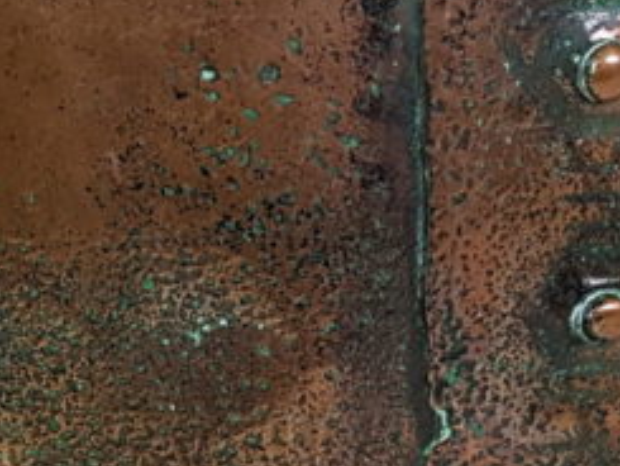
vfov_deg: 13.9
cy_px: 387
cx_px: 291
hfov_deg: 18.5
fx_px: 1899
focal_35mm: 106
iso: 160
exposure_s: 1/50
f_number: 1.7
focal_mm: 4.2
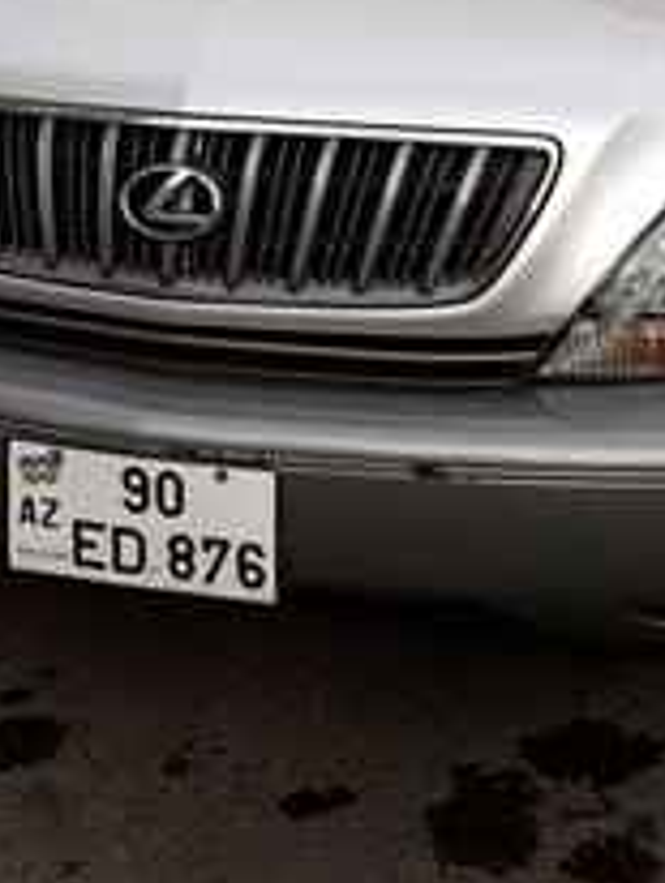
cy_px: -64
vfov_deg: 27.5
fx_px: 1661
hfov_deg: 22.6
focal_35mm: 65
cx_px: 305
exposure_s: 1/766
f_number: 1.7
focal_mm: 3.71
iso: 40
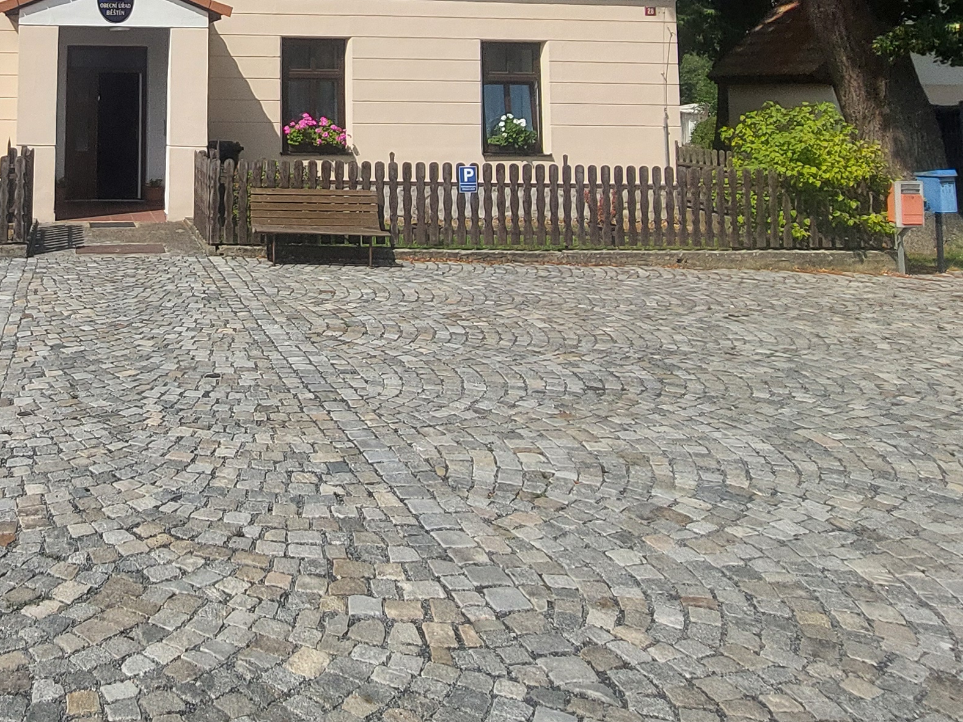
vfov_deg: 38.4
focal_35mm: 33
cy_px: 7
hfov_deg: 51.6
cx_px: 183
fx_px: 918
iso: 50
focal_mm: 1.74
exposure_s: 1/2881
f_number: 2.2
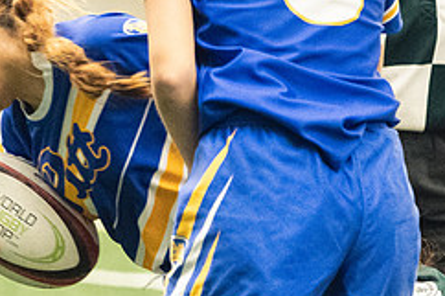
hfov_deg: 3.8
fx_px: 6658
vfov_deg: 2.5
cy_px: 278
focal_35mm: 539
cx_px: 46
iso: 12800
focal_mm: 150
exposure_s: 1/400
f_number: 2.8
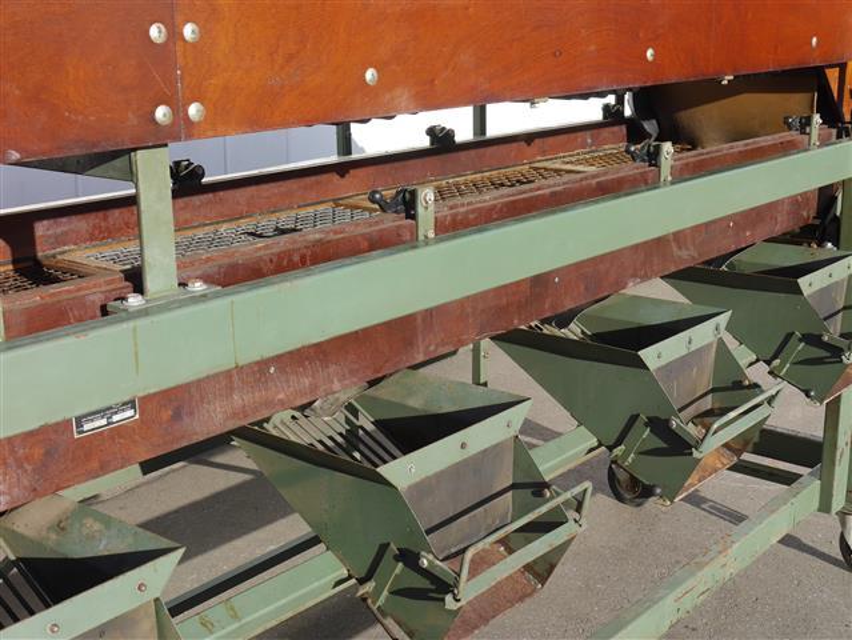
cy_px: 320
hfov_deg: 38.2
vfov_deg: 29.1
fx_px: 1231
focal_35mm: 50
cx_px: 426
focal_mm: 25
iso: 160
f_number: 7.1
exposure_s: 1/200
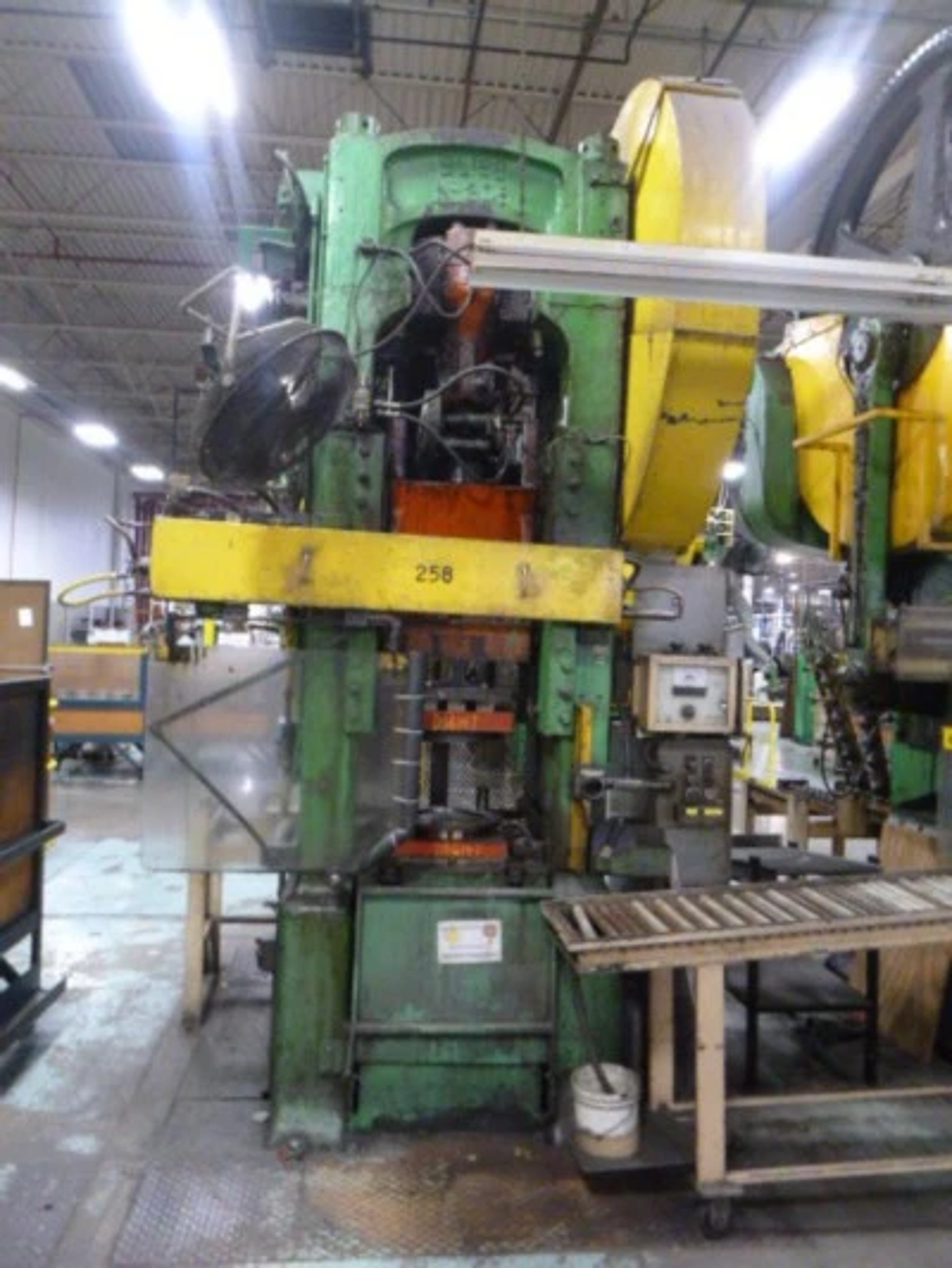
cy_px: 634
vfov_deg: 69.4
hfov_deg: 54.9
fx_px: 916
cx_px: 476
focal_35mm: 25
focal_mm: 4.5
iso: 800
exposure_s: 1/8
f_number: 3.9
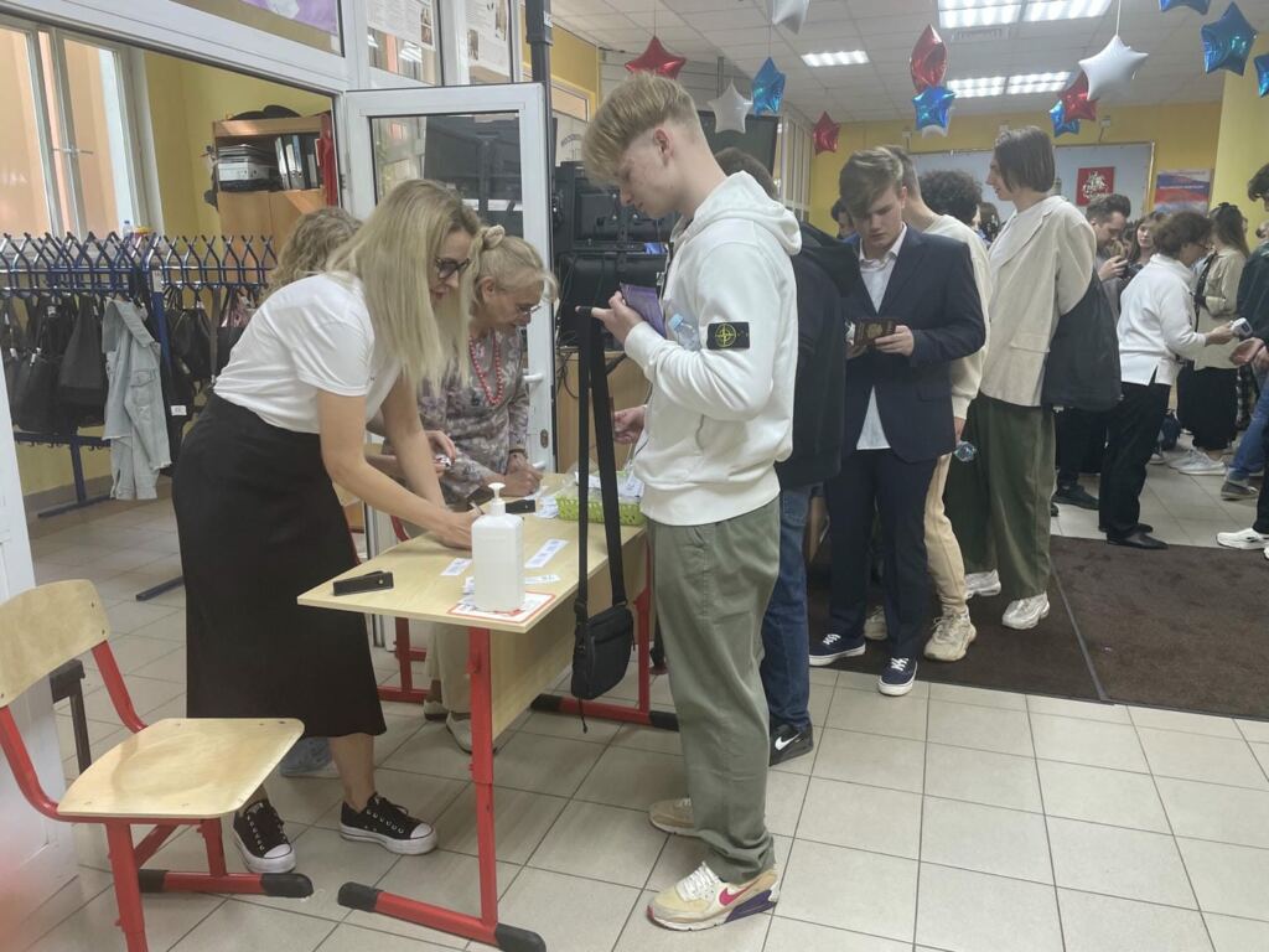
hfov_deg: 67.3
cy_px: 476
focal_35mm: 26
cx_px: 634
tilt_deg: -12.4
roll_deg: +0.6
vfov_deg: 53.1
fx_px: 953
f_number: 1.6
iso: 100
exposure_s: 1/100
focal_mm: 4.2
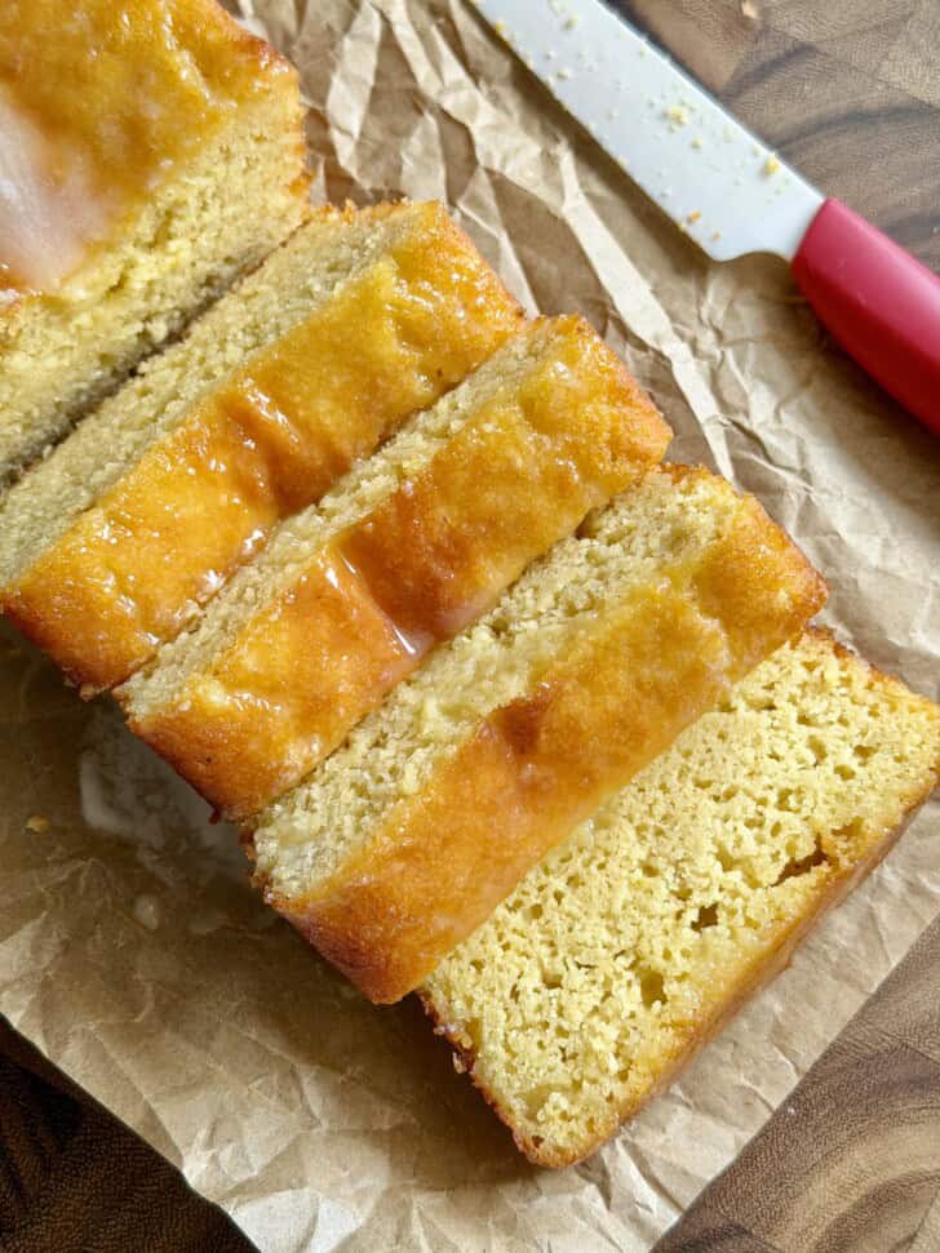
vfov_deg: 39.7
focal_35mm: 48
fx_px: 1738
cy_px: 626
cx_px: 470
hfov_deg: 30.3
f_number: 1.8
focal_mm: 6.8
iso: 50
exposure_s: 1/160
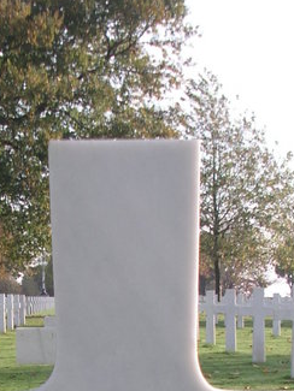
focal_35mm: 109
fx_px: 1234
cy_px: 558
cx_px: 95
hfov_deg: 13.6
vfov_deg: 16.7
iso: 50
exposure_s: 1/250
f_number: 3.3
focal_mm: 6.3
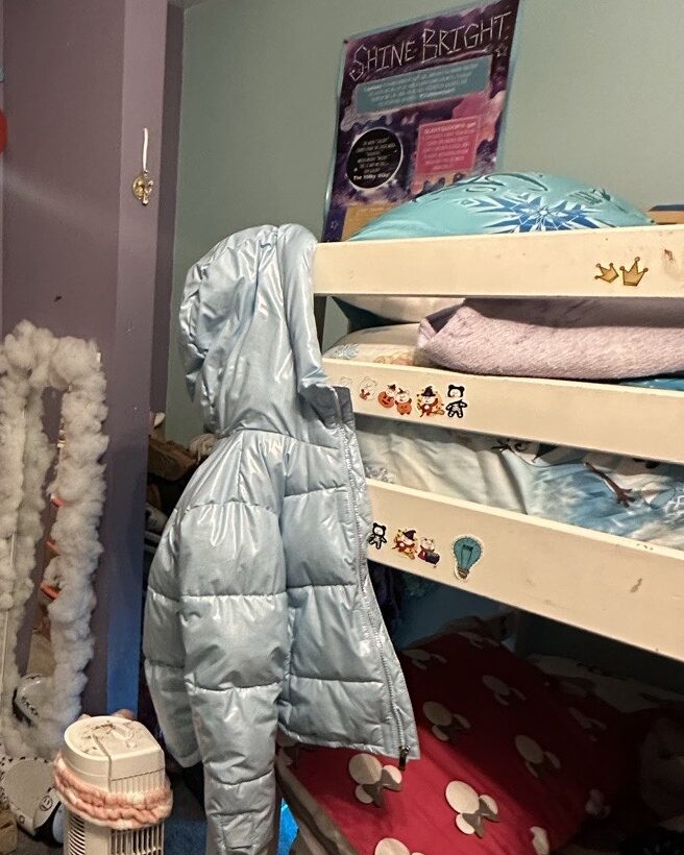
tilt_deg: -10.9
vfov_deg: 58.7
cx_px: 36
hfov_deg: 43.2
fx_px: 759
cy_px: 446
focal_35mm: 30
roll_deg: -0.8
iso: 640
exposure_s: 1/60
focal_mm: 2.22
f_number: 2.2
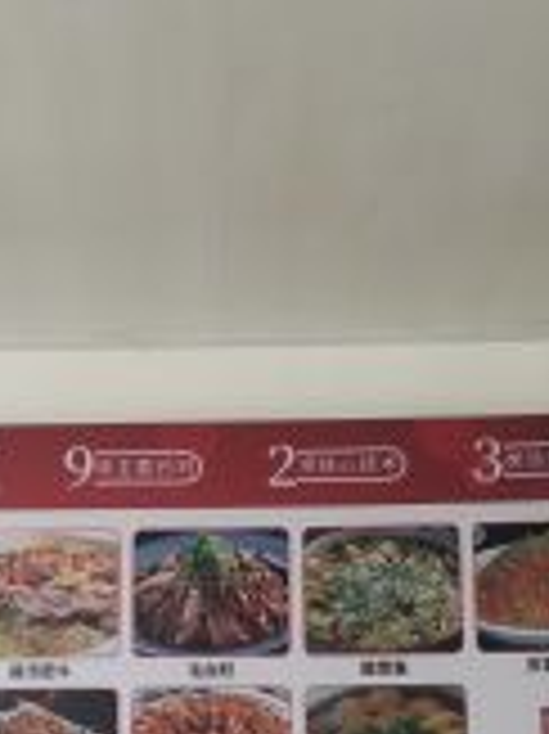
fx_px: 1355
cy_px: 752
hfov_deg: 22.7
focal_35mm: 64
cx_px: 153
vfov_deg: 28.2
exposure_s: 1/100
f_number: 1.8
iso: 125
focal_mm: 4.75
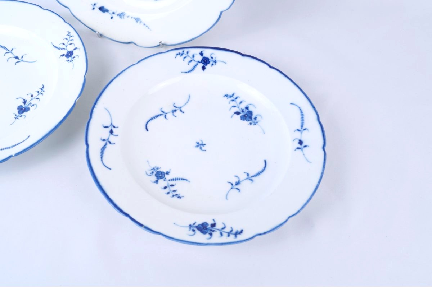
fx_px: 504
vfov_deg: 31.9
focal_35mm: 42
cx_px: 216
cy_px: 144
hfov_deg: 46.4
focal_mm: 28
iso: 200
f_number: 9
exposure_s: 1/25
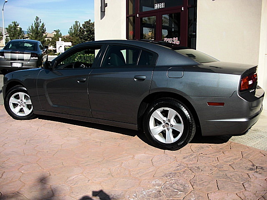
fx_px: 278
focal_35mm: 36
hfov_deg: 51.4
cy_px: 100
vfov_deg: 39.7
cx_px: 134
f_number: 2.8
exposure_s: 1/1000
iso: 50
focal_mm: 6.3
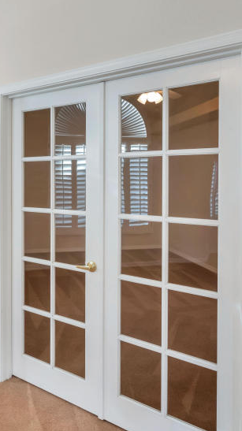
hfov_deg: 45.1
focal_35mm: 25
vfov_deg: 73.9
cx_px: 78
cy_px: 193
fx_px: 286
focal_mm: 17
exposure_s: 1/80
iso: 2500
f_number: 5.6
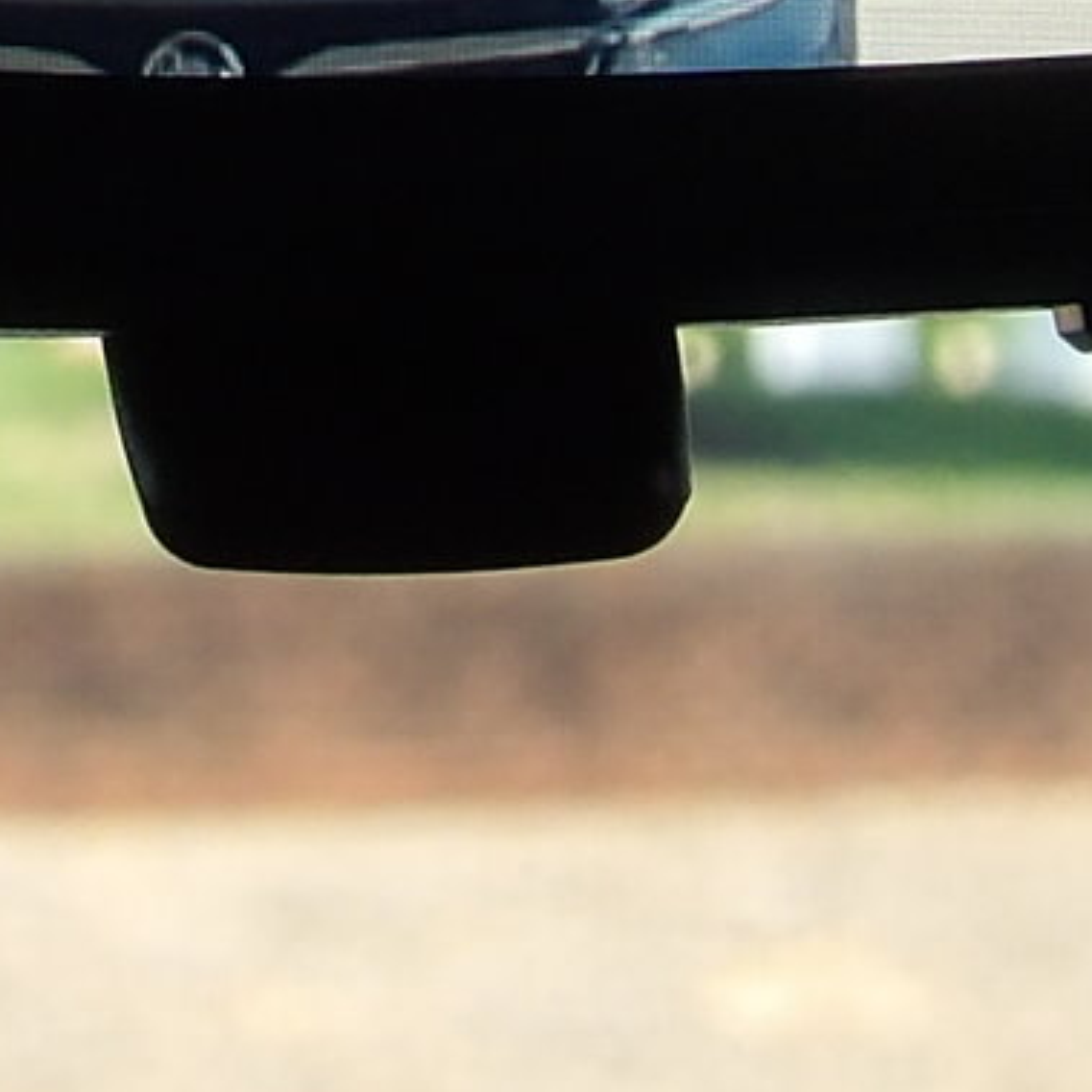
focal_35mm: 375
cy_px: -660
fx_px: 13384
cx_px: 242
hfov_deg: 4.7
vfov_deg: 4.6
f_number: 4
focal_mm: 11.1
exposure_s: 1/146
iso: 100
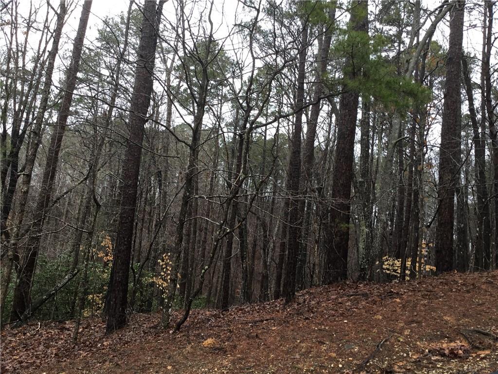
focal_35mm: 31
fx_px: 446
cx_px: 249
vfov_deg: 45.4
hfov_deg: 58.4
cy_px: 187
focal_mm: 3.3
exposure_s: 1/124
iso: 25
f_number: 2.4
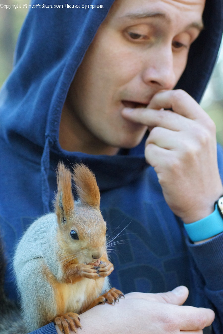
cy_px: 167
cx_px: 112
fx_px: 1252
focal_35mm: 135
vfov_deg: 15.2
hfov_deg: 10.2
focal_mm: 90
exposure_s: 1/160
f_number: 3.5
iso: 1600
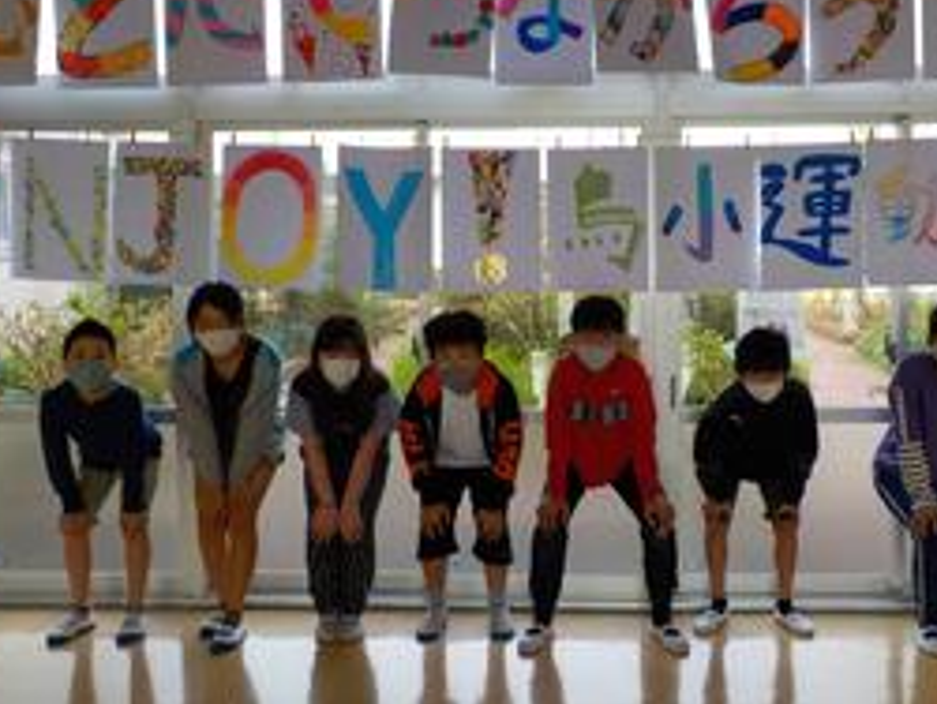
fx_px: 1138
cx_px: 540
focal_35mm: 42
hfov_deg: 44.6
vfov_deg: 34.4
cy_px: 313
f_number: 3.3
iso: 125
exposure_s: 1/125
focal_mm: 4.1
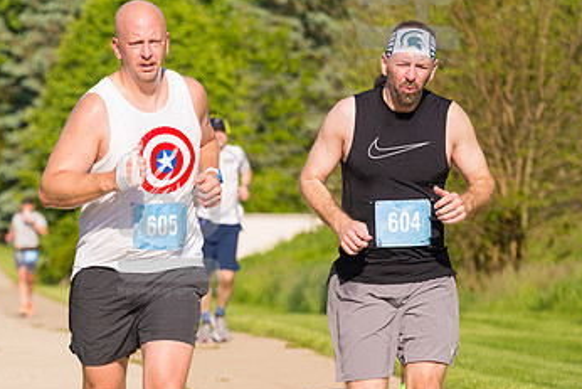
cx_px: 170
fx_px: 3930
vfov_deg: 5.7
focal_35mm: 243
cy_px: 237
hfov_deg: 8.5
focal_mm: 145
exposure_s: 1/2000
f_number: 5.6
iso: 400
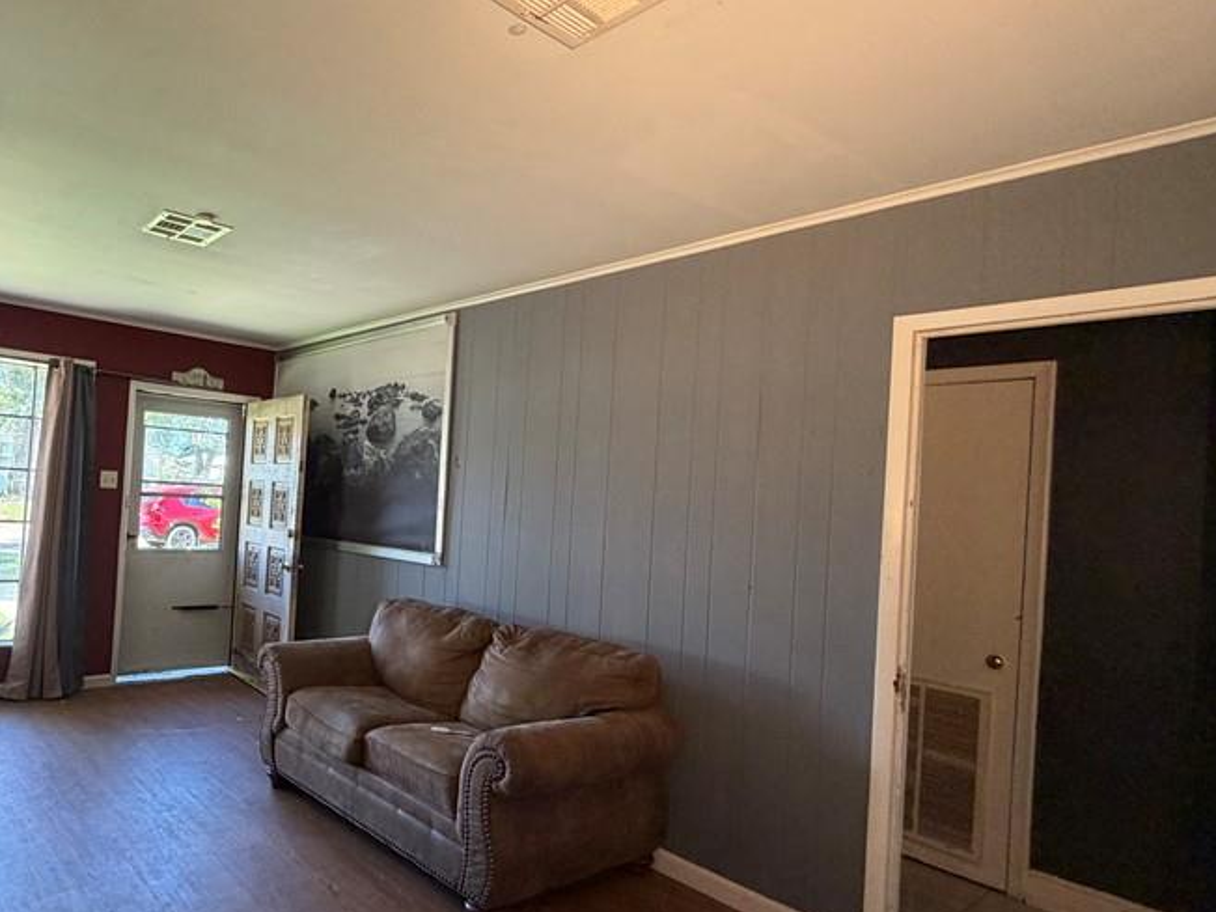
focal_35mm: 22
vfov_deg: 61.1
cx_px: 341
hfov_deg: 72.4
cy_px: 476
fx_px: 773
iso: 200
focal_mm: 2.22
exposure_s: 1/60
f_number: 2.2
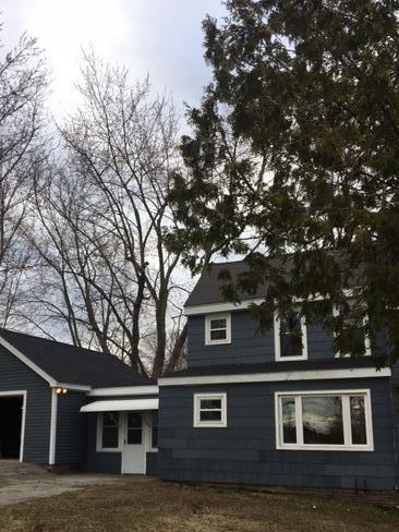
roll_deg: +0.6
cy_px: 329
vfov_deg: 48.6
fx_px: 584
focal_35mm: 38
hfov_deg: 37.7
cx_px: 174
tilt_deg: +13.1
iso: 25
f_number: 2.2
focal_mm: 4.15
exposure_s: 1/418
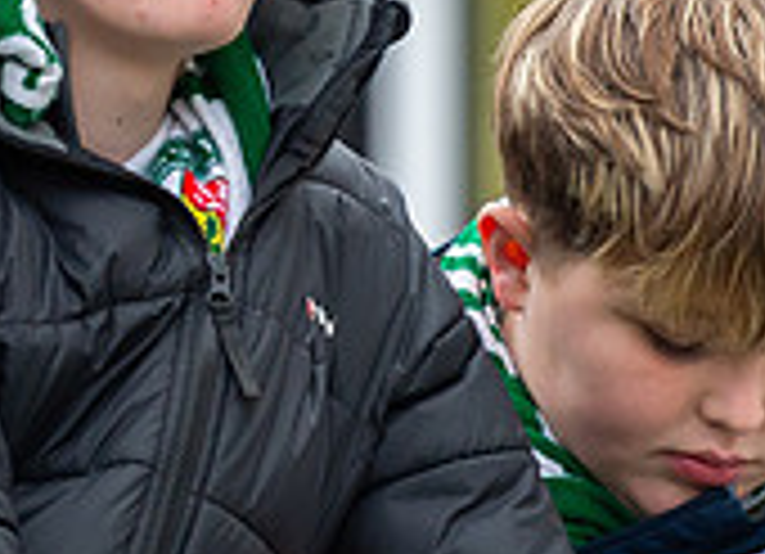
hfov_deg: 2.1
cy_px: 218
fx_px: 20556
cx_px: 223
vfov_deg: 1.5
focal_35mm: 942
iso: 1600
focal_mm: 200
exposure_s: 1/1000
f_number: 4
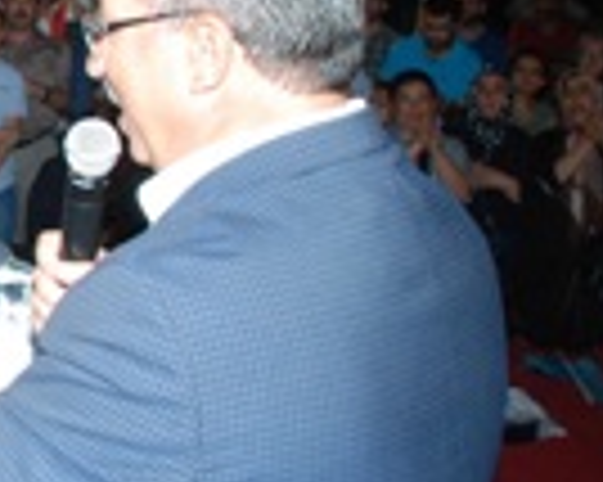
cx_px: -328
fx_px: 1516
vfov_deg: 17.9
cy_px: 122
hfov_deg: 19.3
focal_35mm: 85
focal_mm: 18
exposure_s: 1/60
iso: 1000
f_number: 7.1
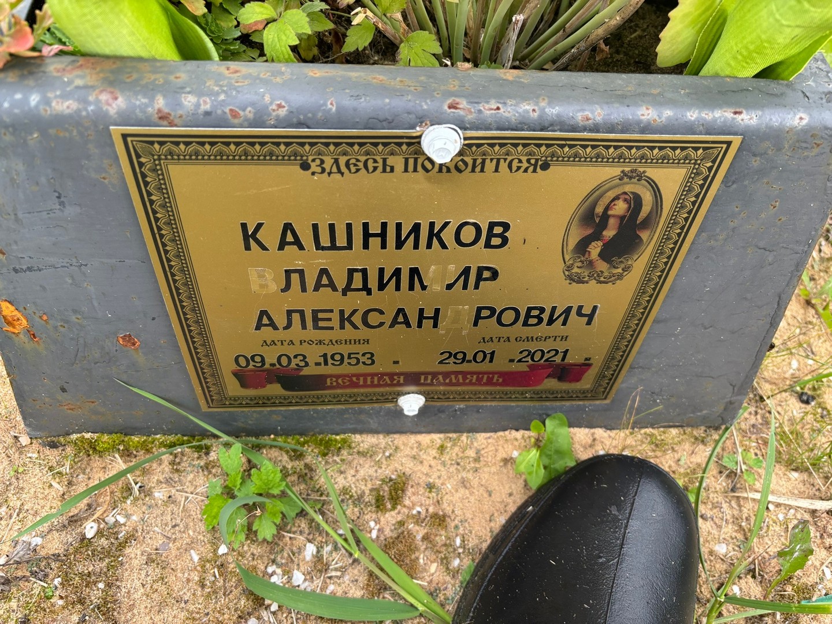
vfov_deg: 53.1
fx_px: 625
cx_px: 416
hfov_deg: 67.3
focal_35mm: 26
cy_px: 312
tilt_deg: -61.7
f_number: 1.6
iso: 40
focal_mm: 5.96
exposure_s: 1/195
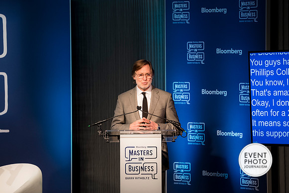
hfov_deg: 9.7
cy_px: 93
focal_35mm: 212
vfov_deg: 6.5
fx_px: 1698
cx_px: 145
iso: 2000
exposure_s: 1/160
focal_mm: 200
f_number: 2.8
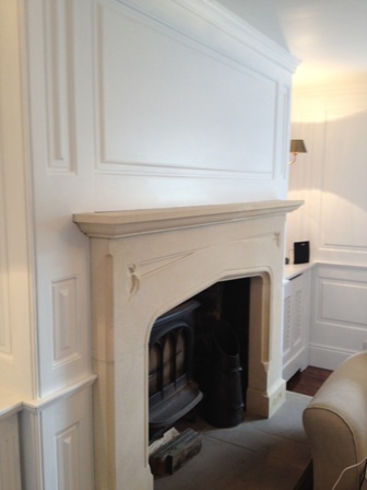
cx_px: 184
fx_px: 495
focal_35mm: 35
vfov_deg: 52.6
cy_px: 245
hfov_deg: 40.7
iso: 100
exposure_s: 1/20
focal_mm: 4.28
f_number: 2.4
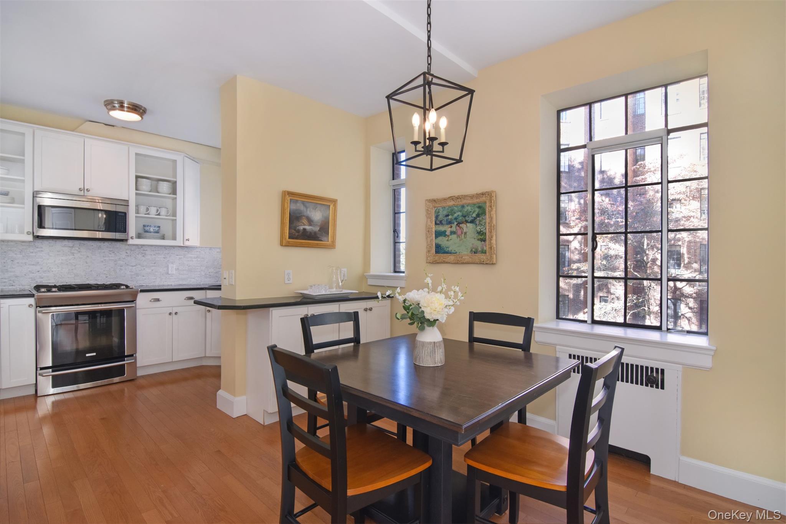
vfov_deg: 72.0
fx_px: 360
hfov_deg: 95.0
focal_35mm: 16
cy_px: 262
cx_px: 393
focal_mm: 11
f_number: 11
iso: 640
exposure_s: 1/80
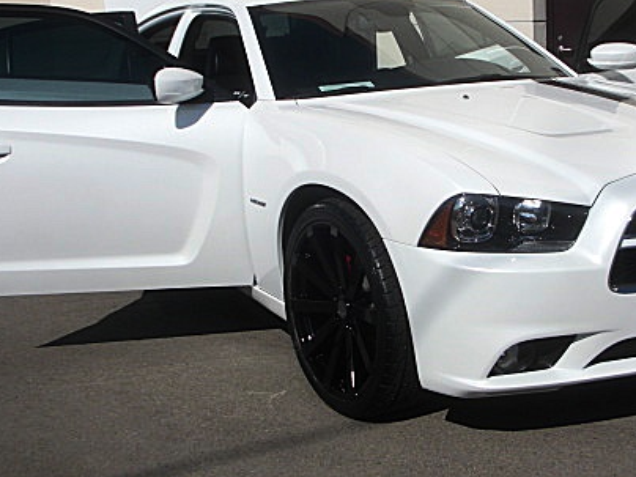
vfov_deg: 25.6
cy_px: 189
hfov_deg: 33.7
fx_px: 1047
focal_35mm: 57
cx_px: 367
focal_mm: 6.3
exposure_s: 1/250
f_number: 7.9
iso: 50
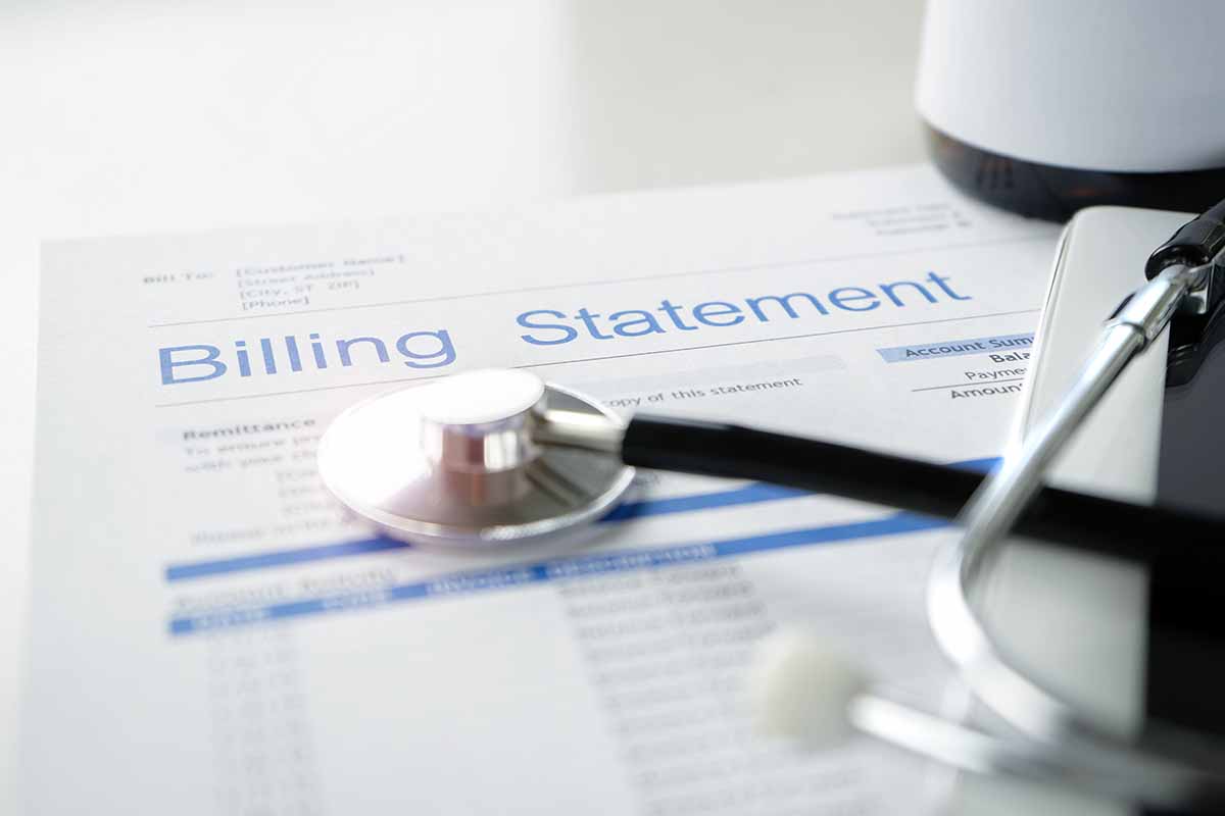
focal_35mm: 51
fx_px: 1735
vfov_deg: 26.5
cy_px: 408
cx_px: 612
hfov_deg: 38.9
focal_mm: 51
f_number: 4.5
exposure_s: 1/80
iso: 100
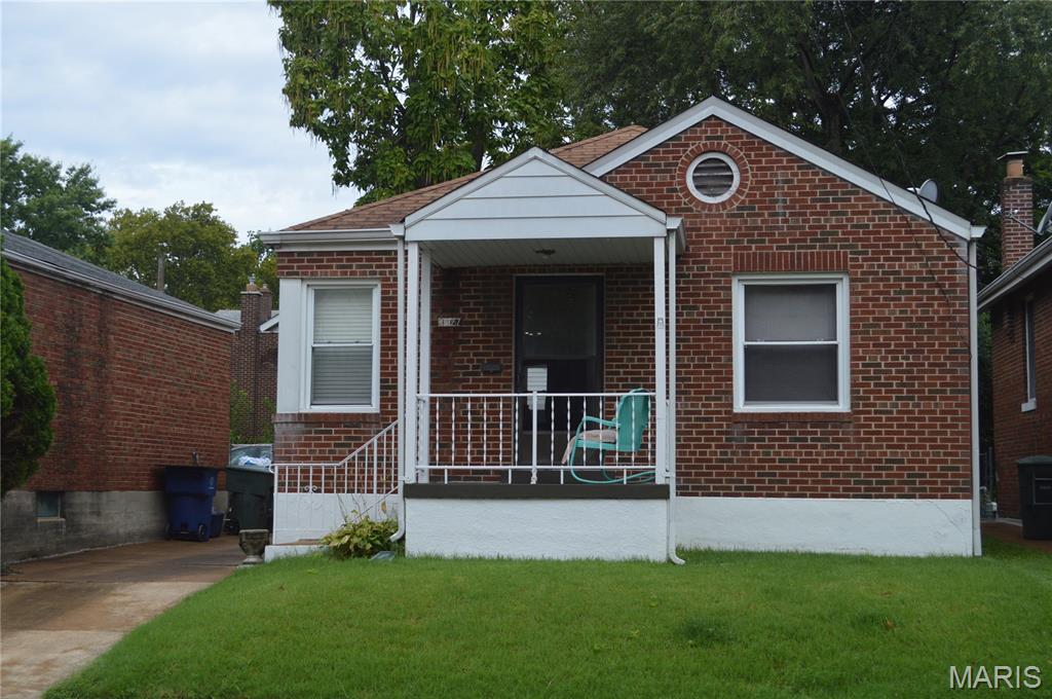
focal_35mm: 52
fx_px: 1532
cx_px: 526
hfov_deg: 37.9
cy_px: 350
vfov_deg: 25.7
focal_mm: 35
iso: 100
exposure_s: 1/160
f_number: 6.3
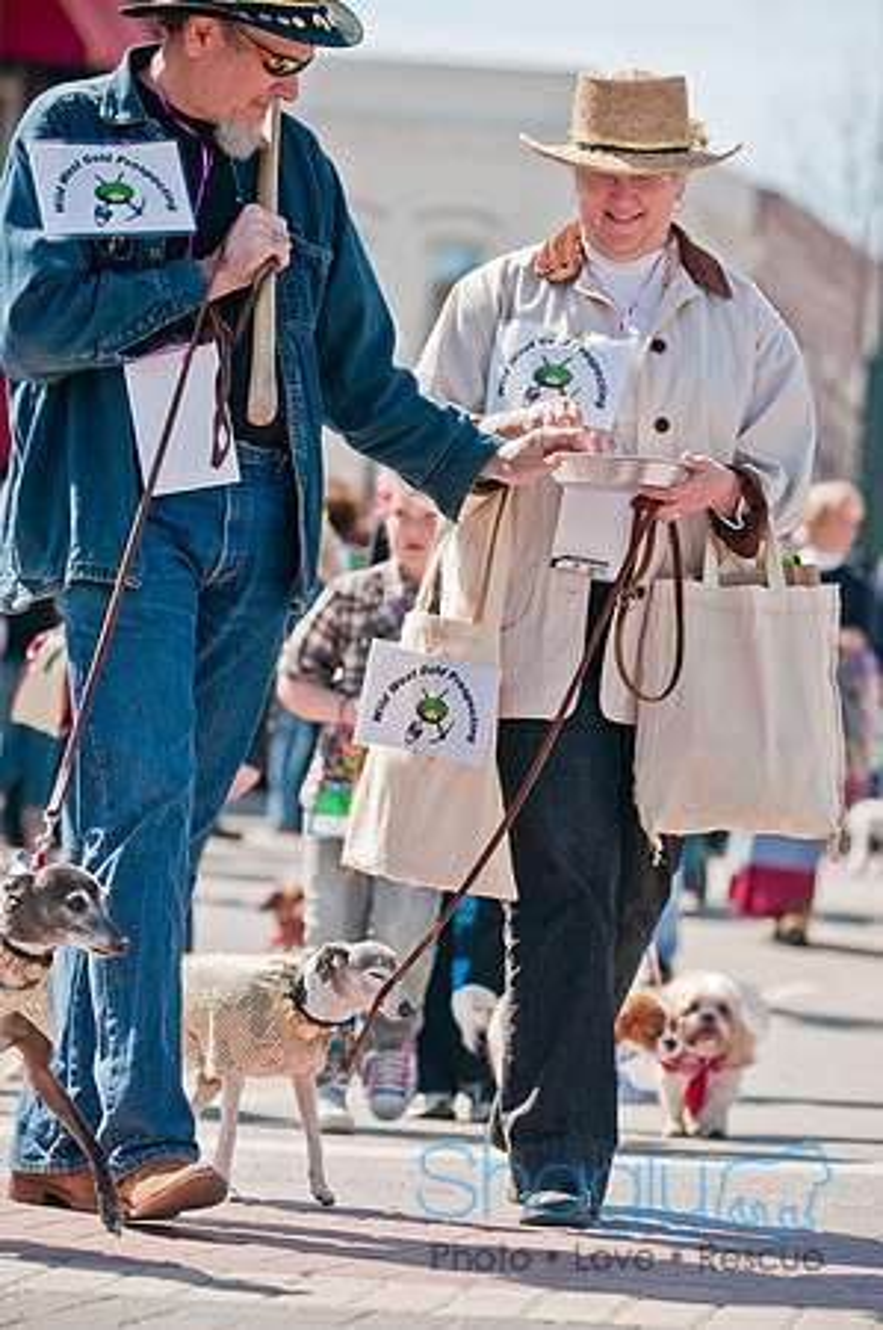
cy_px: 665
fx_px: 6195
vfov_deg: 12.2
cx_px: 442
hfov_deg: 8.2
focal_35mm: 168
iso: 200
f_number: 4
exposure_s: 1/1250
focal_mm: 112
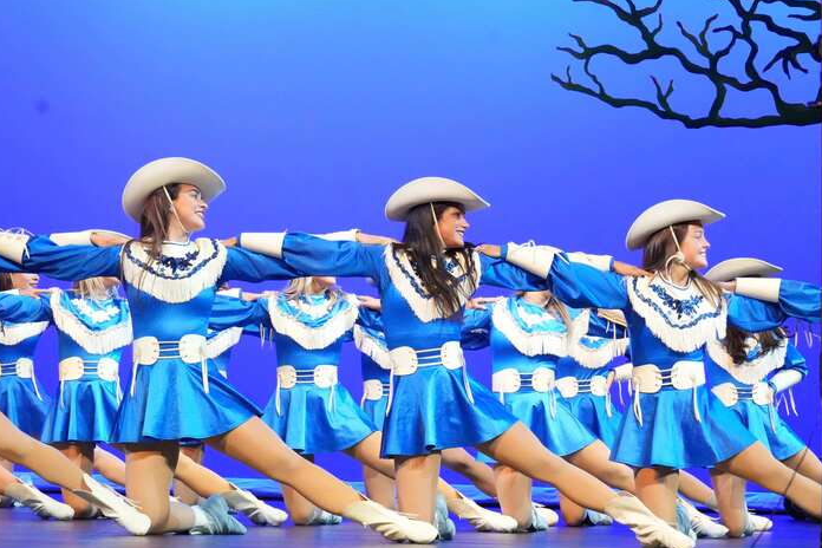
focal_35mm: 103
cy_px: 400
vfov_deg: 13.3
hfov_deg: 19.7
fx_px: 2352
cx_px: 220
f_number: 8
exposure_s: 1/500
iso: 16000
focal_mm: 70
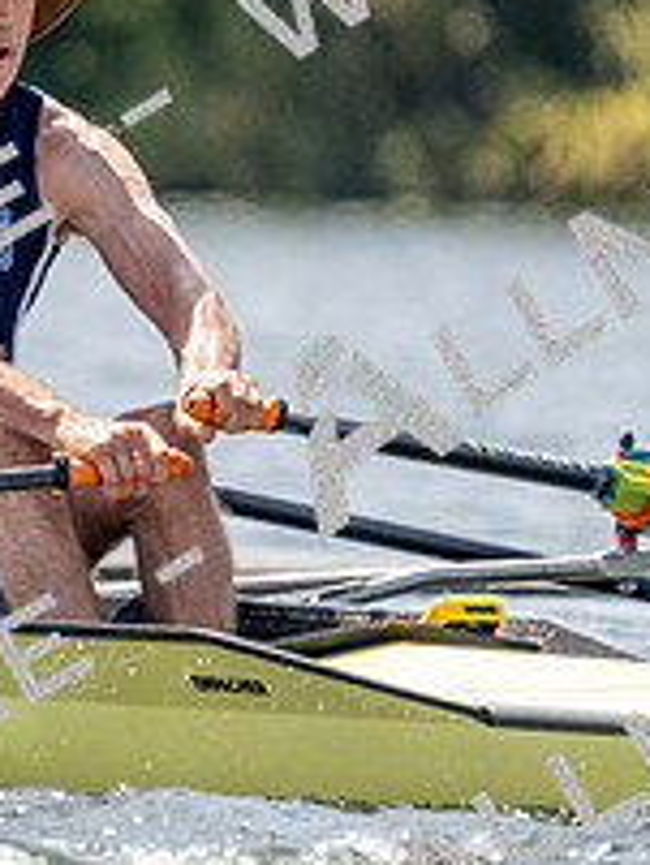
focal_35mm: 1368
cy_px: 131
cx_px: -73
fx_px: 34214
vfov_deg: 1.4
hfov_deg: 1.1
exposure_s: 1/2000
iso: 500
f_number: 6.3
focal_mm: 493
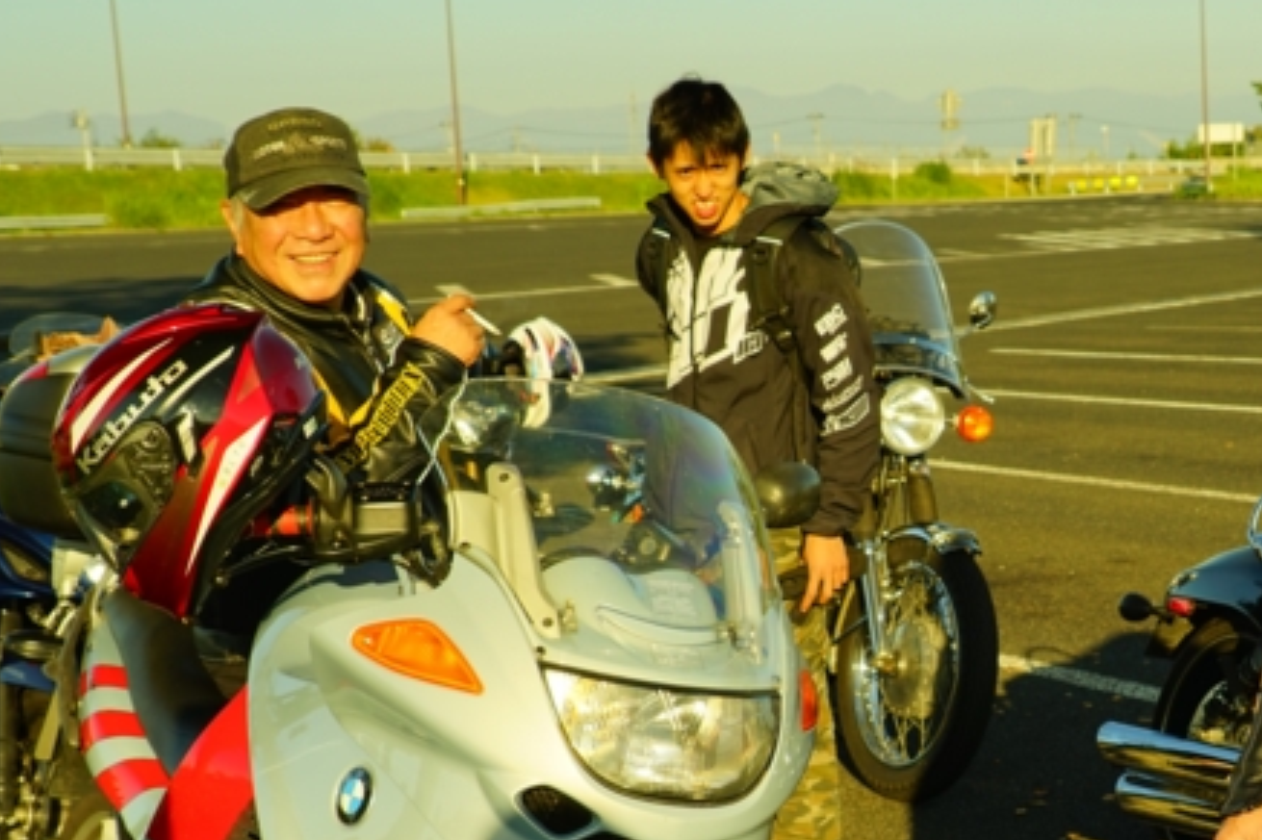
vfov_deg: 21.2
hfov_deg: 31.0
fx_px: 2243
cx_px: 918
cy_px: 530
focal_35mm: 64
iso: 100
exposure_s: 1/125
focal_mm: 35
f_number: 6.7
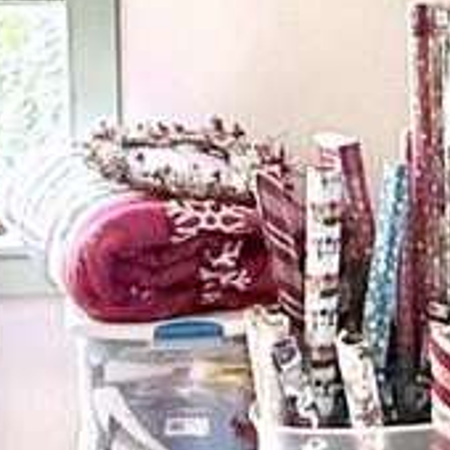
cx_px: 553
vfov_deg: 16.4
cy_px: 61
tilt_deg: -4.6
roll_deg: +0.1
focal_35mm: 105
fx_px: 1544
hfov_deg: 15.9
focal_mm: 2.22
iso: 320
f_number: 2.2
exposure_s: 1/83
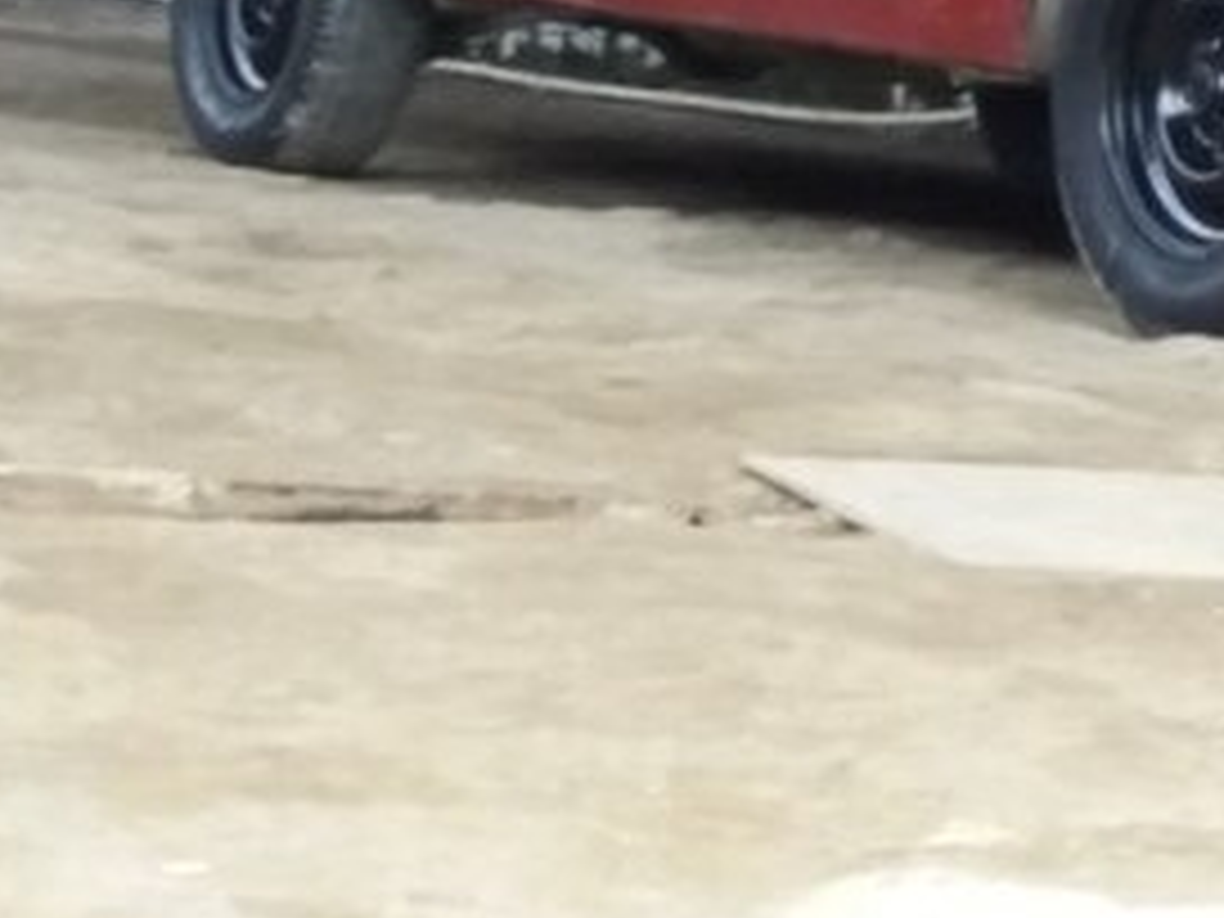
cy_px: -79
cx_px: 1143
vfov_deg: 20.6
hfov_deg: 27.4
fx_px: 2404
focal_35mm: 68
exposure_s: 1/50
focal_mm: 3.7
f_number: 1.9
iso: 80
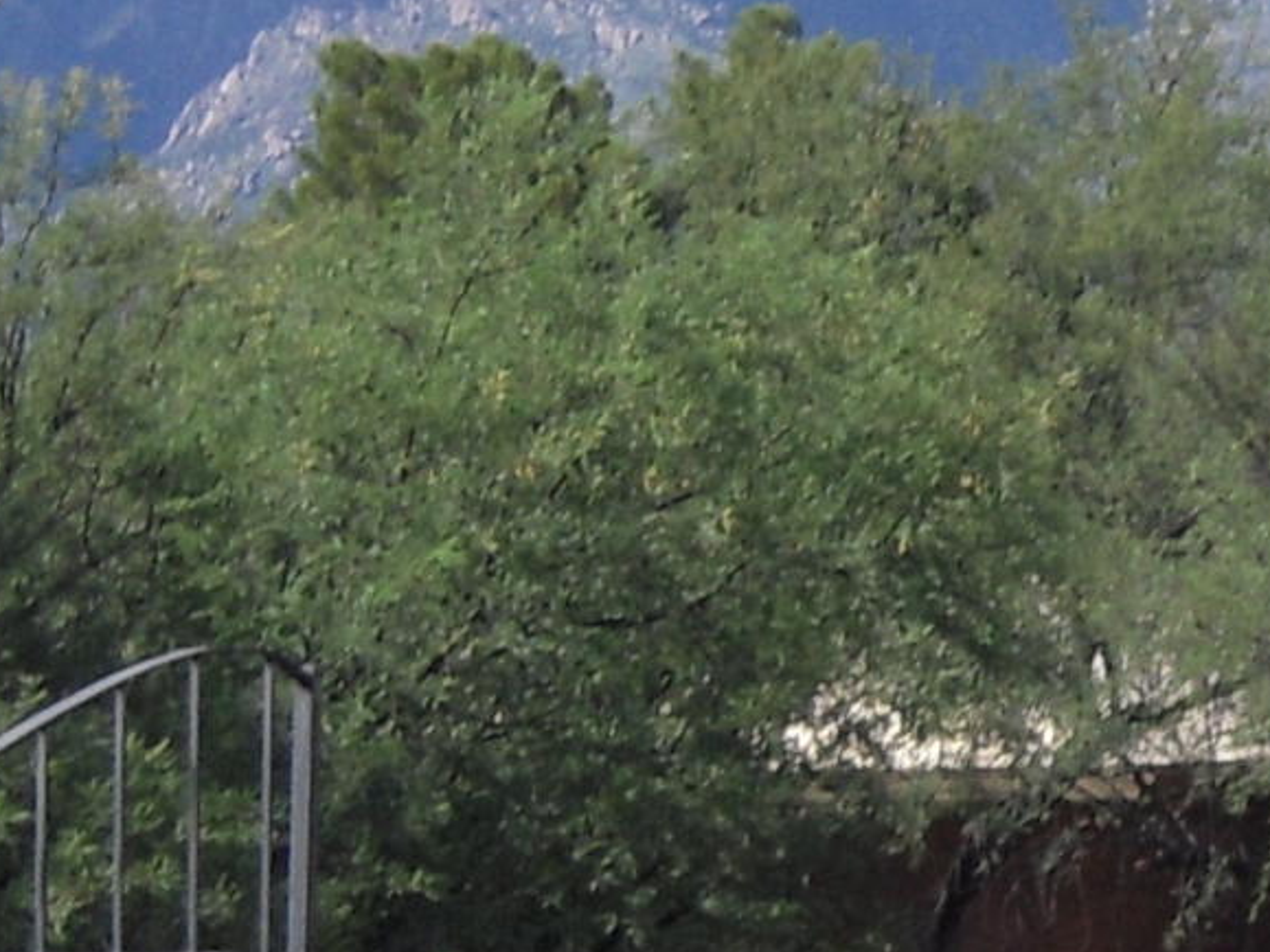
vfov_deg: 5.7
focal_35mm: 259
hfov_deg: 7.6
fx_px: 9500
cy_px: 498
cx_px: 1610
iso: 100
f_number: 7
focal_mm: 8.9
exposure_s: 1/320
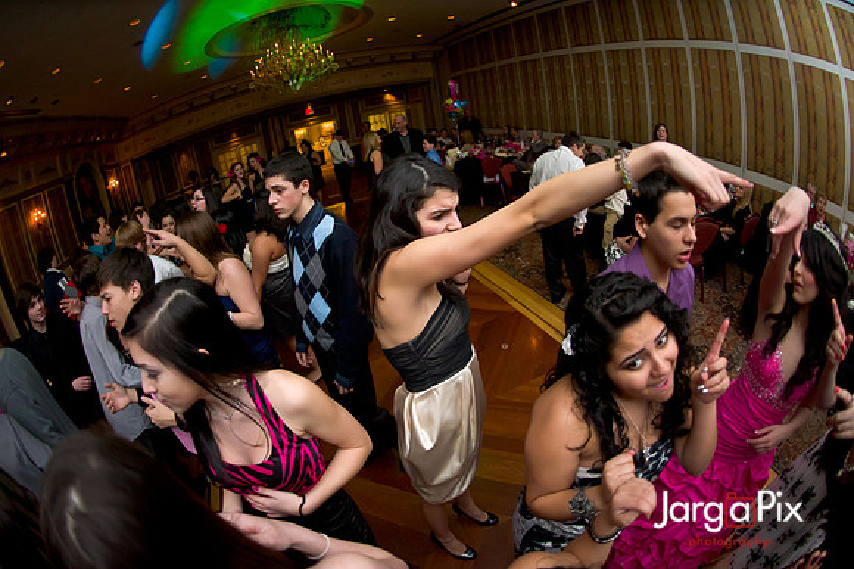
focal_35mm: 16
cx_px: 427
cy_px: 284
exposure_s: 1/125
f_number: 3.2
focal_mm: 16
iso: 3200
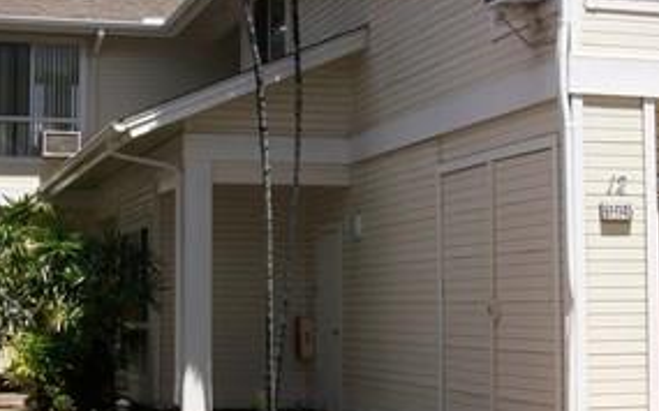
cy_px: 169
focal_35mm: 81
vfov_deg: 16.1
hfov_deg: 25.5
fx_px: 1454
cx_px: 361
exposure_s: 1/394
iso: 64
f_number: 5.5
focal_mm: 5.7
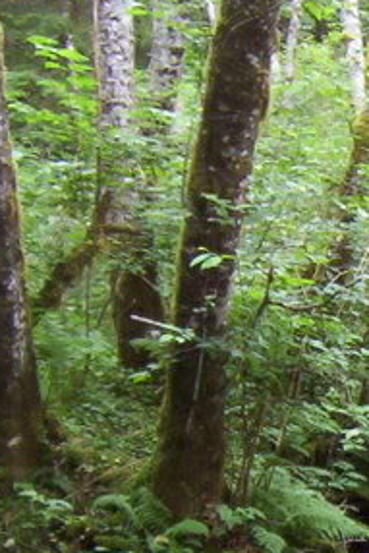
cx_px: 717
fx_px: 1612
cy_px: 539
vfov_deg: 19.0
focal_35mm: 105
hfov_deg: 11.8
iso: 200
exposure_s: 1/15
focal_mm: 5.54
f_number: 2.76
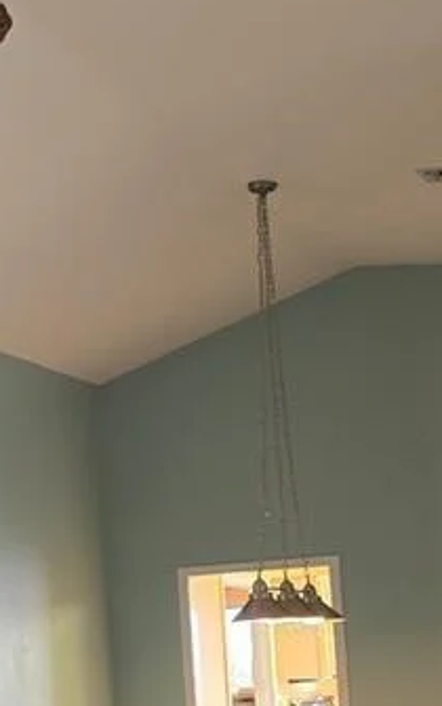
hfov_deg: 18.7
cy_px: 567
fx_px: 1118
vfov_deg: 34.0
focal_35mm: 58
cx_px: -290
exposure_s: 1/60
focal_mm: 6.3
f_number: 1.7
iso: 640
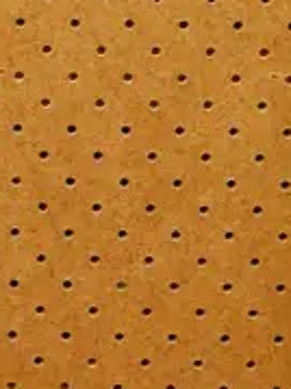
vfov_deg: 11.2
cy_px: -122
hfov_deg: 8.4
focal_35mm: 172
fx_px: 1930
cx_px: -166
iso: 3200
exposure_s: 1/160
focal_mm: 15
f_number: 3.7
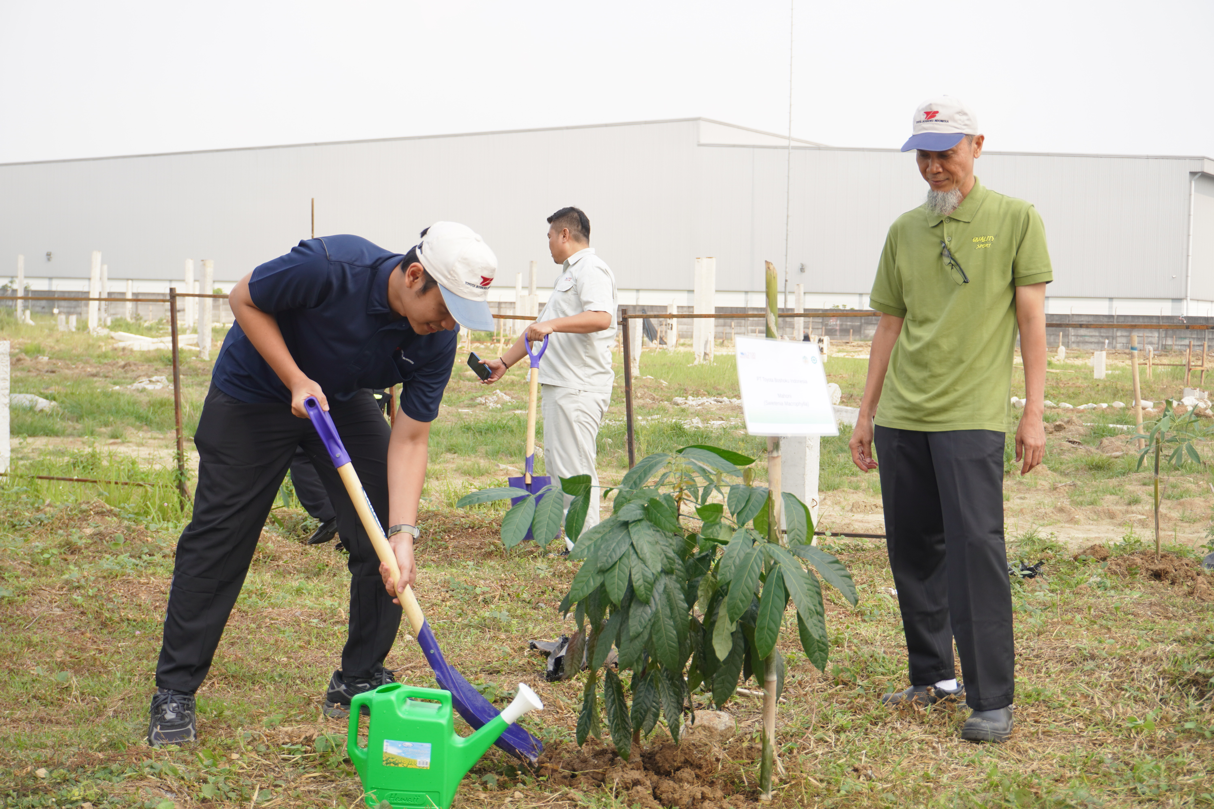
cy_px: 404
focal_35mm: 62
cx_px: 607
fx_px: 2074
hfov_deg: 32.6
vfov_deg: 22.1
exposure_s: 1/200
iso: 100
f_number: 5.6
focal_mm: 41
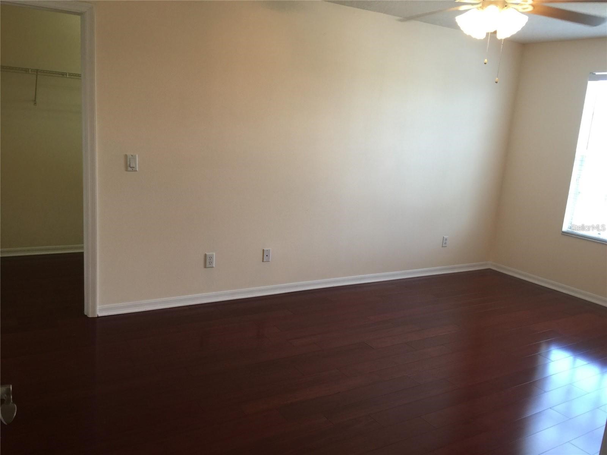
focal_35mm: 29
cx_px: 304
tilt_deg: -11.8
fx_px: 509
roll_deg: -5.4
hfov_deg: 61.7
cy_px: 228
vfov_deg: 48.2
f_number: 2.2
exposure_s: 1/33
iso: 50
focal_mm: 4.15
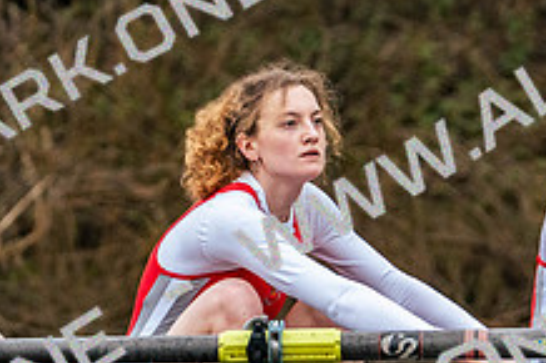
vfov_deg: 0.9
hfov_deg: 1.4
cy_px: 279
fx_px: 22323
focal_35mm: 1473
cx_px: 543
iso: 4000
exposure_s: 1/2000
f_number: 7.1
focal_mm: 553
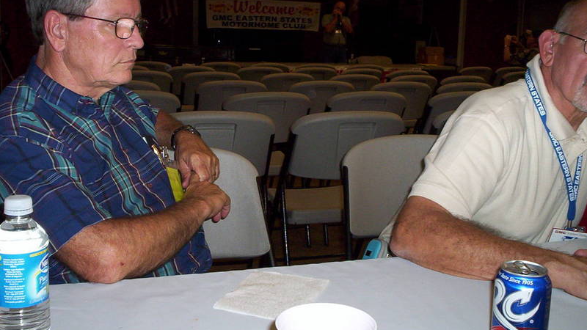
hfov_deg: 48.4
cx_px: 296
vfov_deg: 28.2
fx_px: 654
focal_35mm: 42
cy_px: 116
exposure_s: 1/60
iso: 140
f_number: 4.5
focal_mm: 4.99
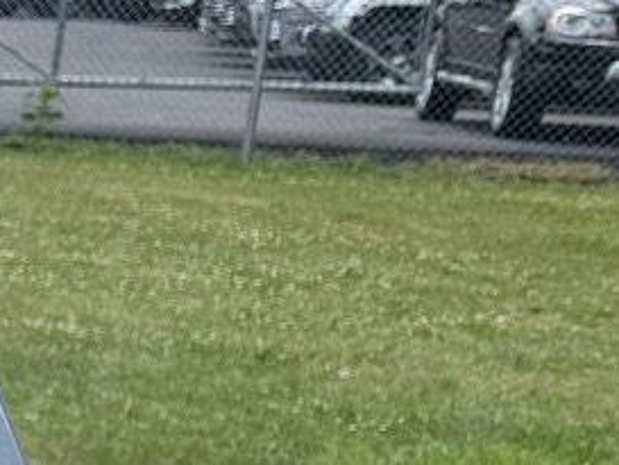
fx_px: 3023
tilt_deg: -15.2
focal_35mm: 169
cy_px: 802
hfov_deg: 8.7
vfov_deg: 8.5
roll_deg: +0.8
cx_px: -1491
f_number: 1.78
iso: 80
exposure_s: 1/1901
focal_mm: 6.76
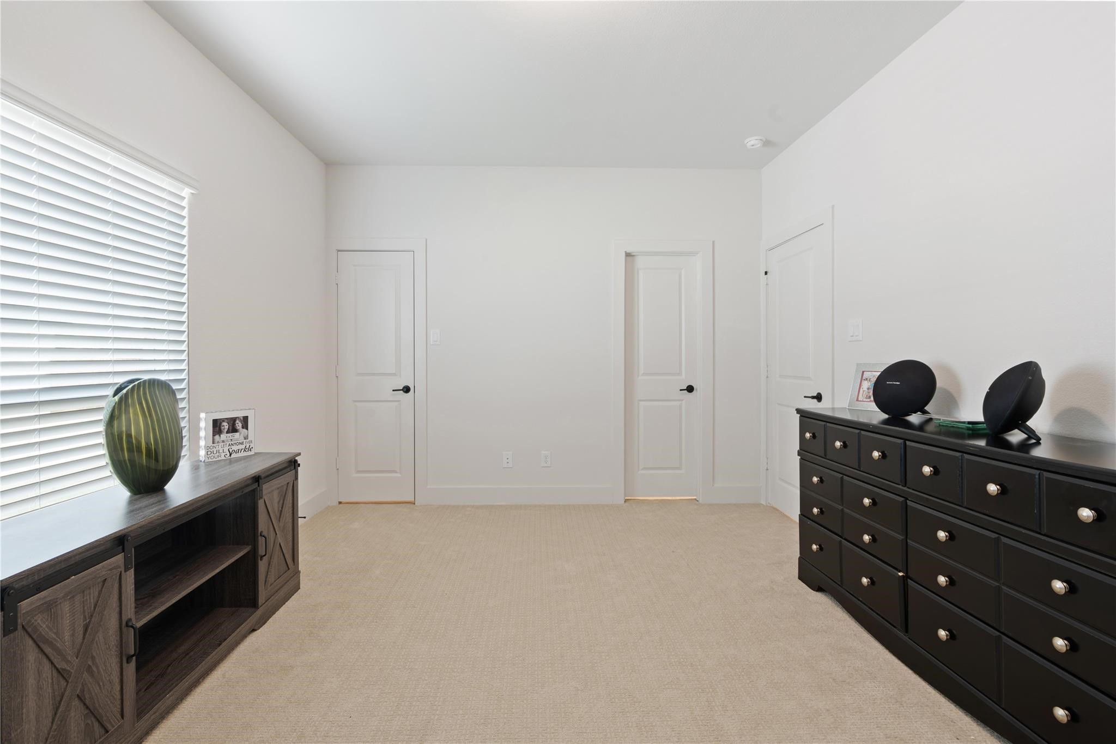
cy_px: 372
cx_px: 558
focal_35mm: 16
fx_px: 496
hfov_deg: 96.7
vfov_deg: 73.7
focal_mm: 16
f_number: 10
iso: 100
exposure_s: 8
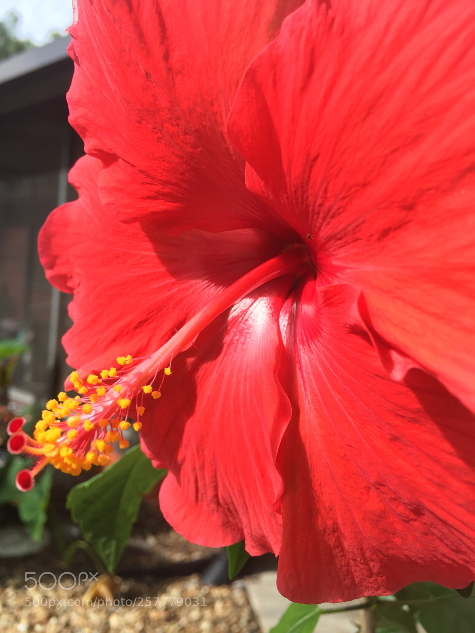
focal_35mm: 29
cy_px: 316
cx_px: 238
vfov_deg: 61.7
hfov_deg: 48.2
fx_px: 531
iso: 25
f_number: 2.2
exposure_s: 1/403
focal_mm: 4.15
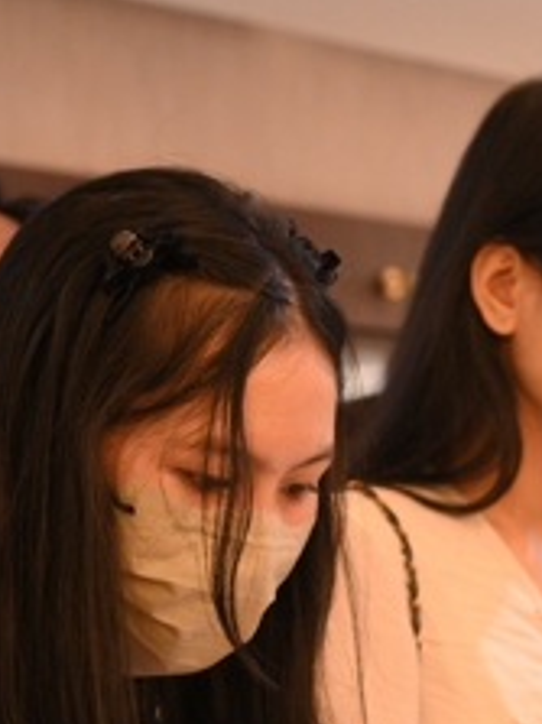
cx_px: 286
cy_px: 838
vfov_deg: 13.7
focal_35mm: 140
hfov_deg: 10.6
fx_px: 2926
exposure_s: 1/80
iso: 4000
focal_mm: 50
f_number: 4
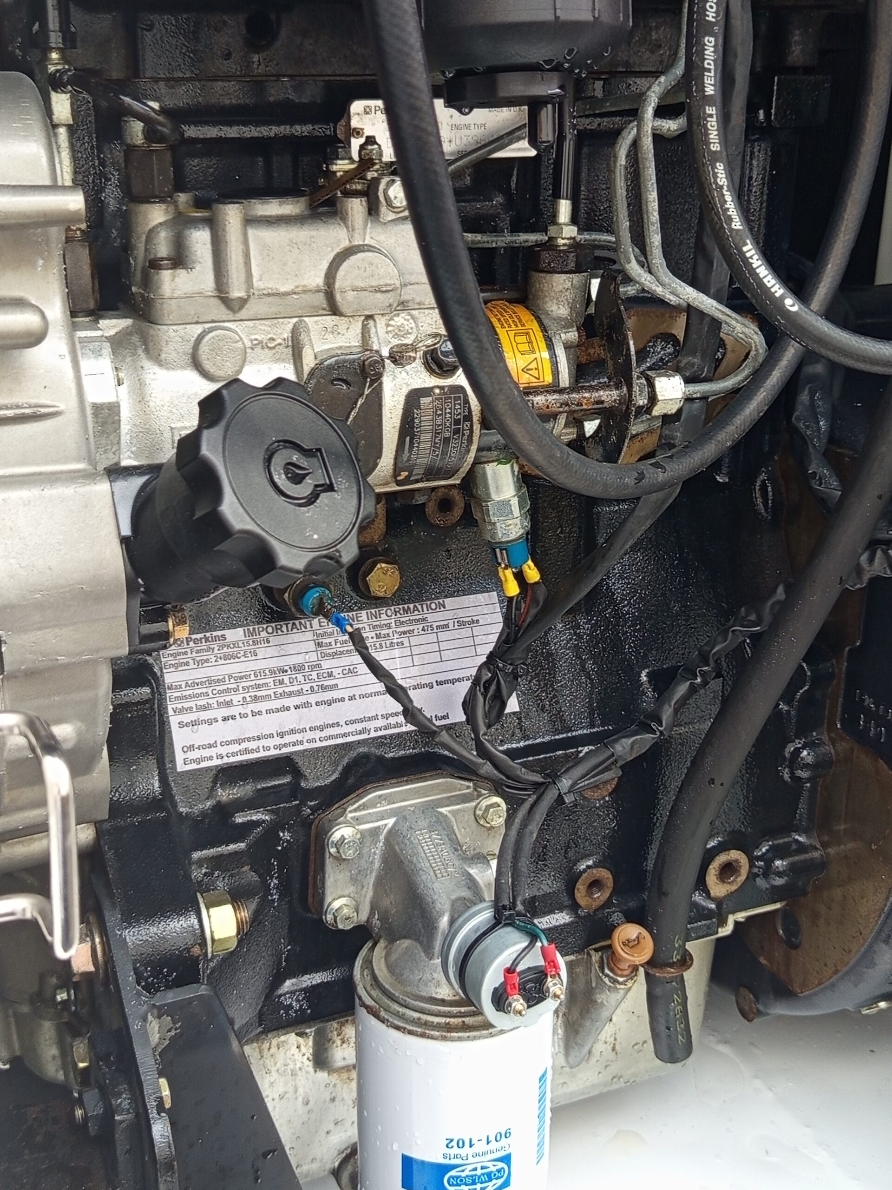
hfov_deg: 36.0
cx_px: 446
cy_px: 595
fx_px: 1374
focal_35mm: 40
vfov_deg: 46.8
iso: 90
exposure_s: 1/100
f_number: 1.7
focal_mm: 5.24
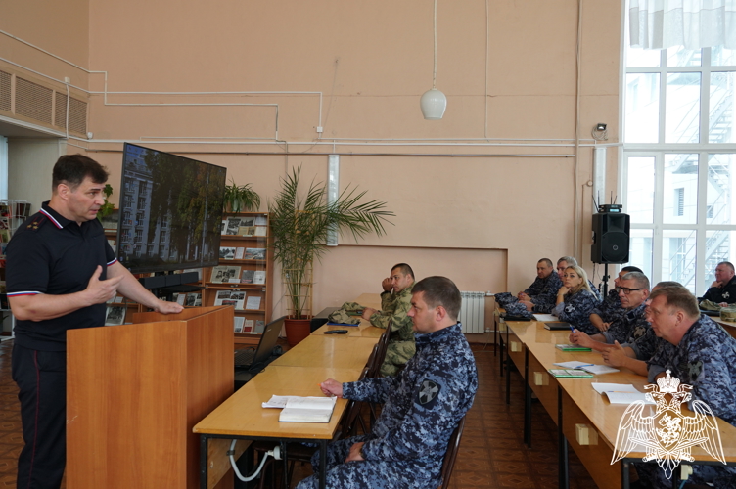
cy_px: 244
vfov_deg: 41.6
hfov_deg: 59.5
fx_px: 643
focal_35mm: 32
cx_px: 368
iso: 320
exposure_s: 1/60
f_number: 5.6
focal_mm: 21
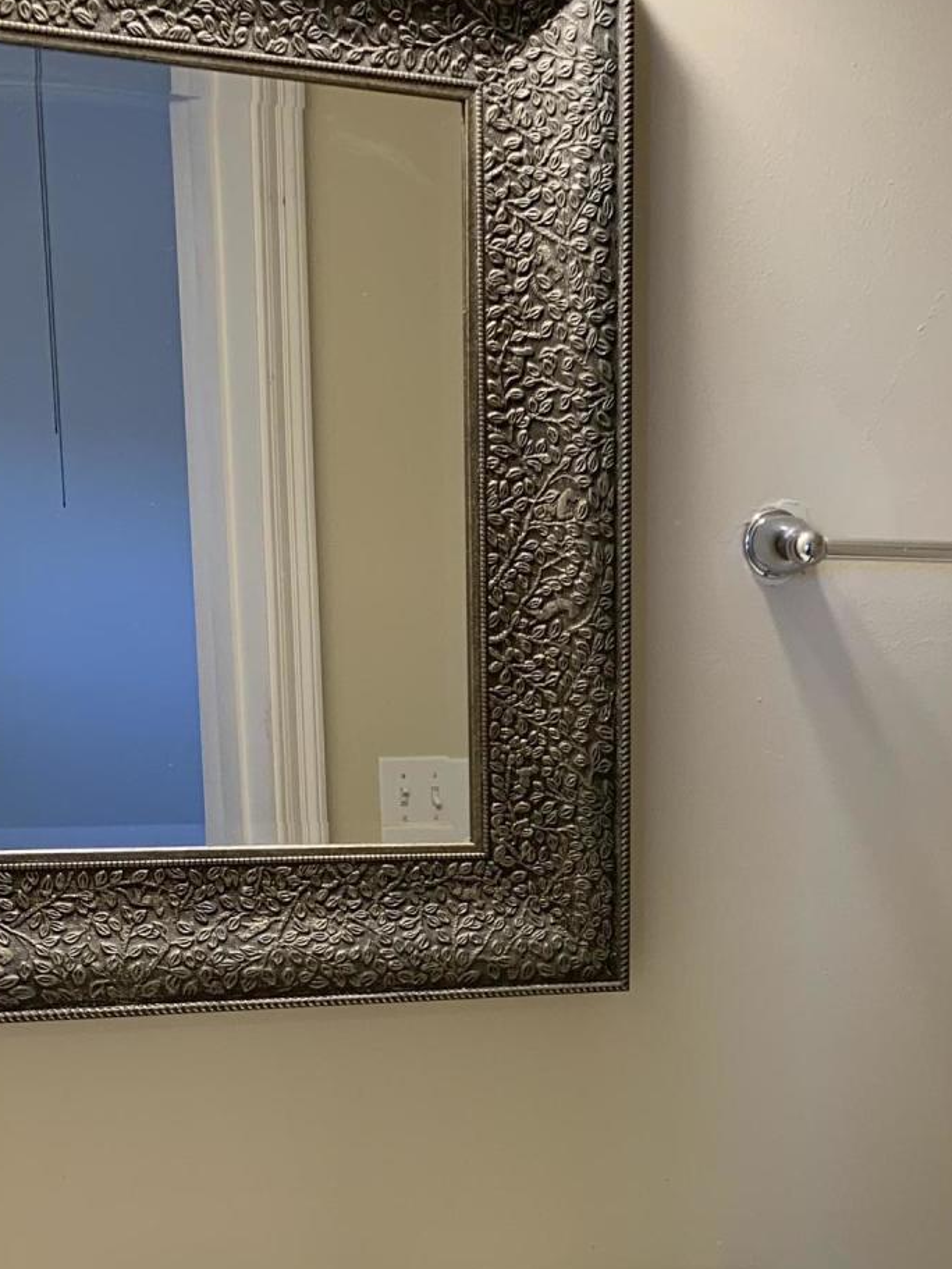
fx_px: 2090
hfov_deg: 24.9
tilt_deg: -11.0
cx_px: 848
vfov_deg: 32.5
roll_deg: -1.0
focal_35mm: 57
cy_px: 1087
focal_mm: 4.25
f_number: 1.8
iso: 50
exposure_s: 1/60
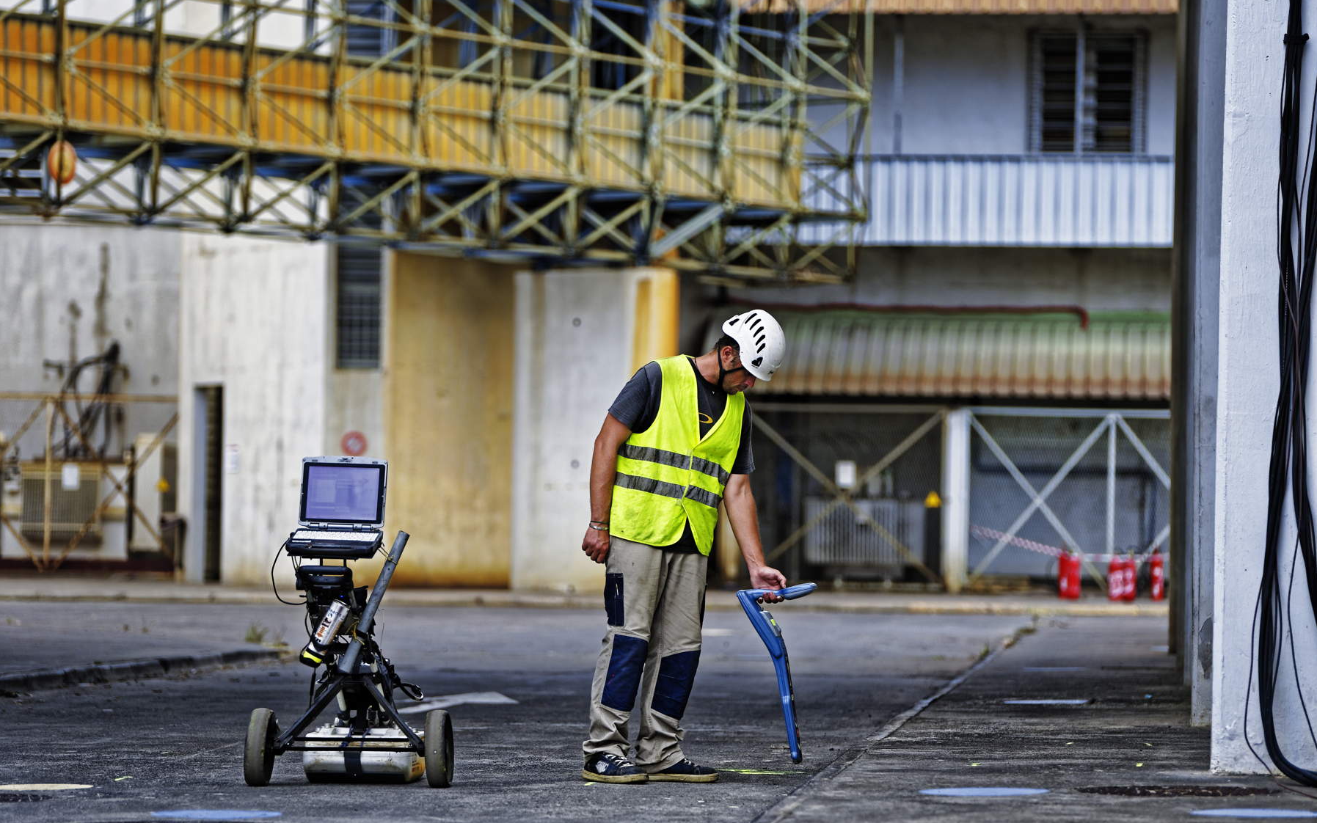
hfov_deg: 14.6
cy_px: 420
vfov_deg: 9.2
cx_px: 658
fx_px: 5133
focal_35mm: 143
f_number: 2.8
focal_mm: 140
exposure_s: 1/1250
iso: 100
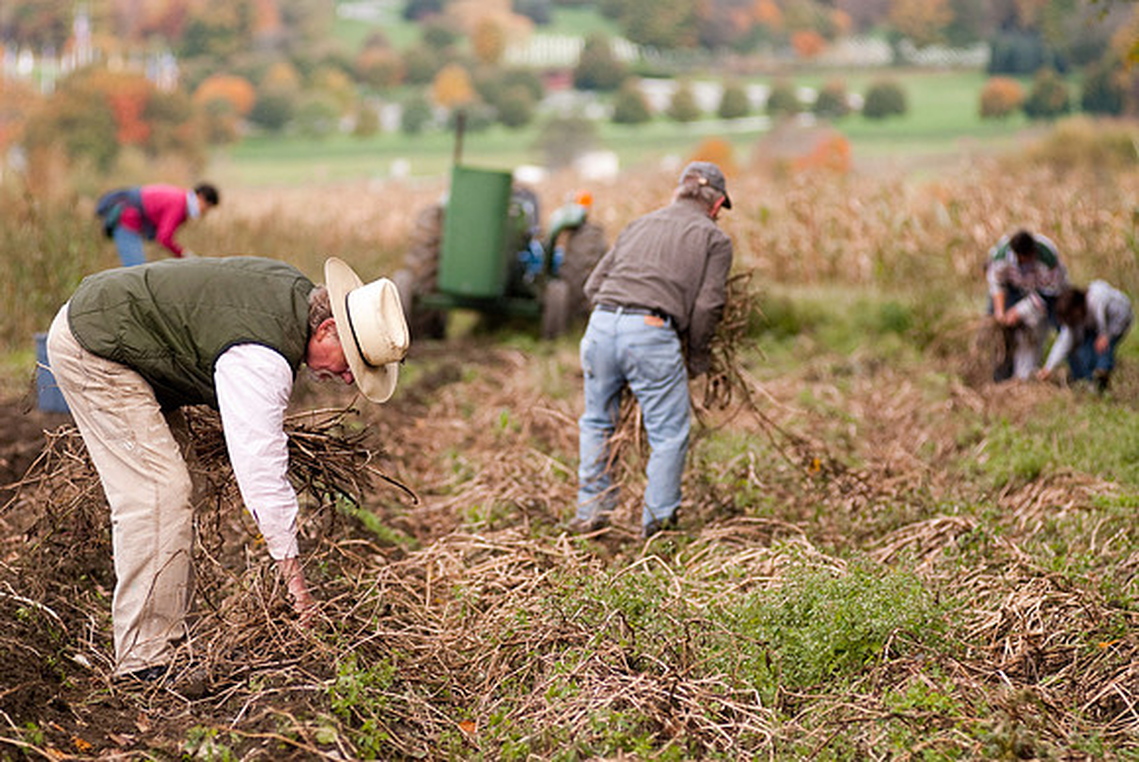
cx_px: 570
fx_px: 6888
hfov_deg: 9.5
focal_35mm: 218
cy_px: 381
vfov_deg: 6.3
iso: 400
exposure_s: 1/800
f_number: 3.5
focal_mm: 145
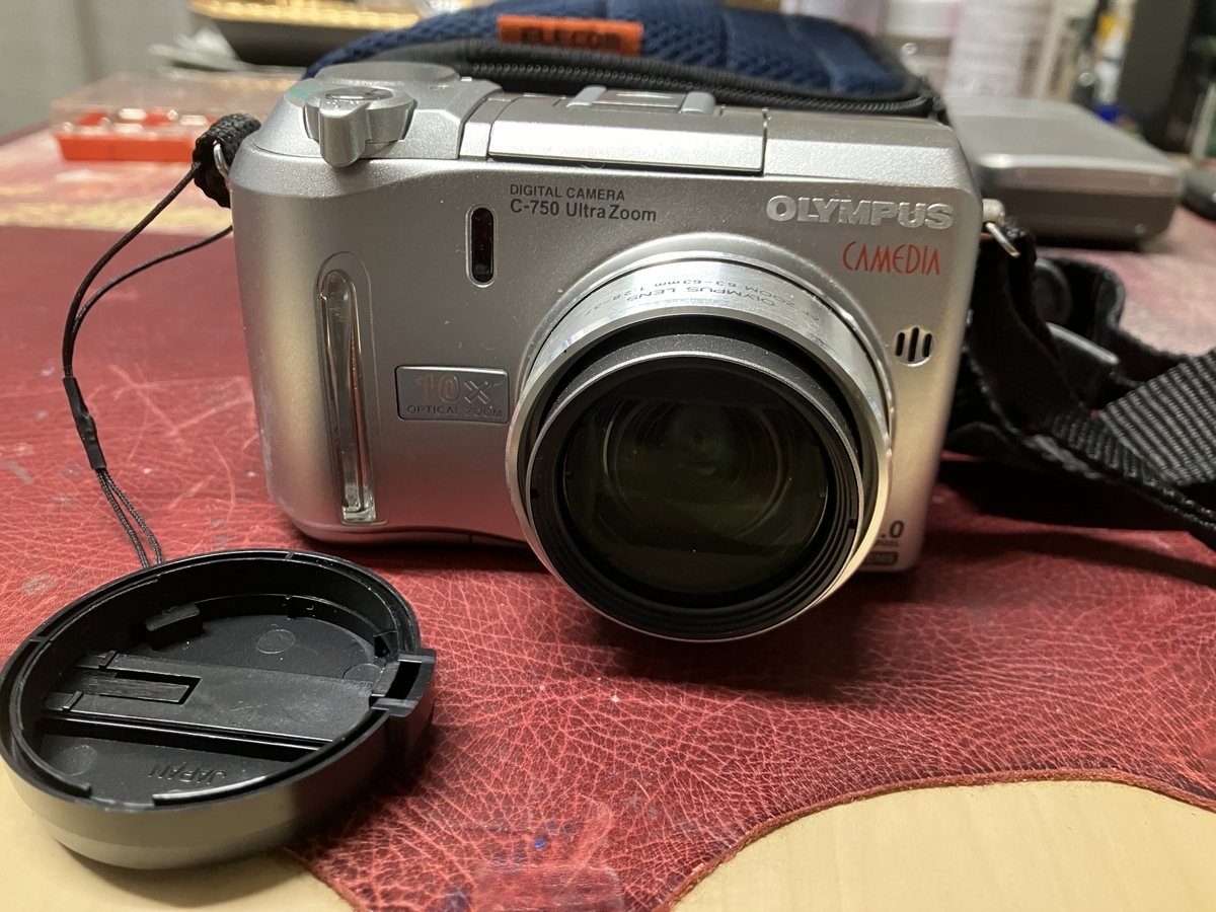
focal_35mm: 28
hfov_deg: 63.4
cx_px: 608
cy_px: 456
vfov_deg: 49.7
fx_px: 984
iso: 320
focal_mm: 3.99
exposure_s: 1/33
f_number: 1.8
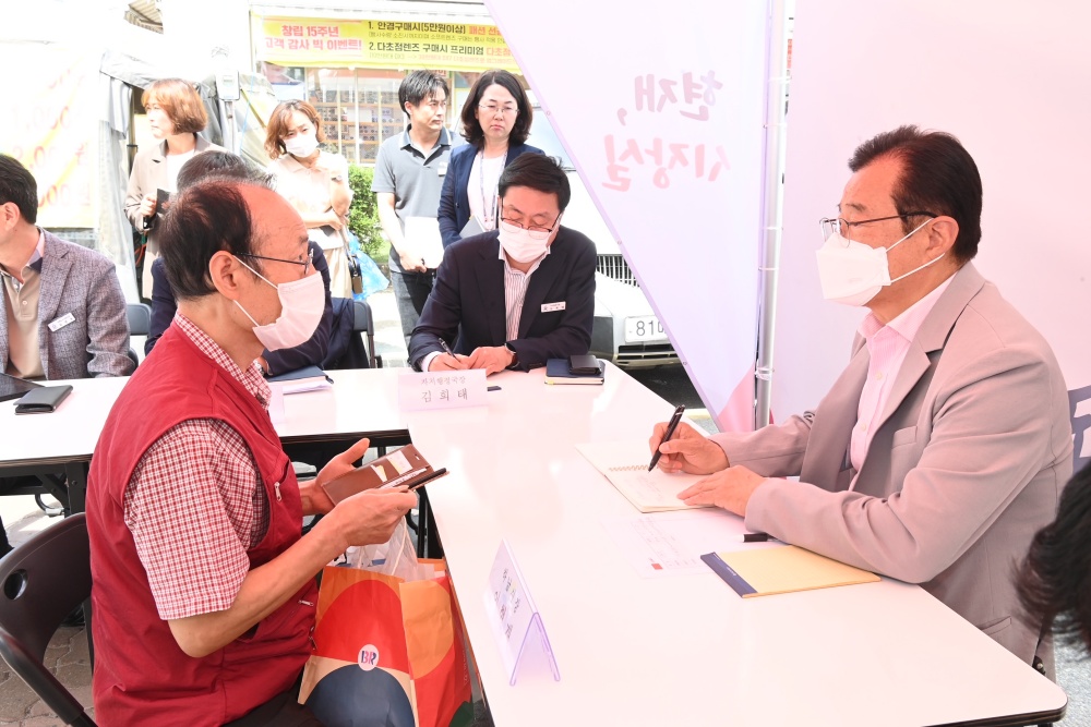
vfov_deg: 41.1
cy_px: 364
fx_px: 970
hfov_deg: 58.7
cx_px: 546
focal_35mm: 32
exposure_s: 1/80
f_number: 14
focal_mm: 32
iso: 1000
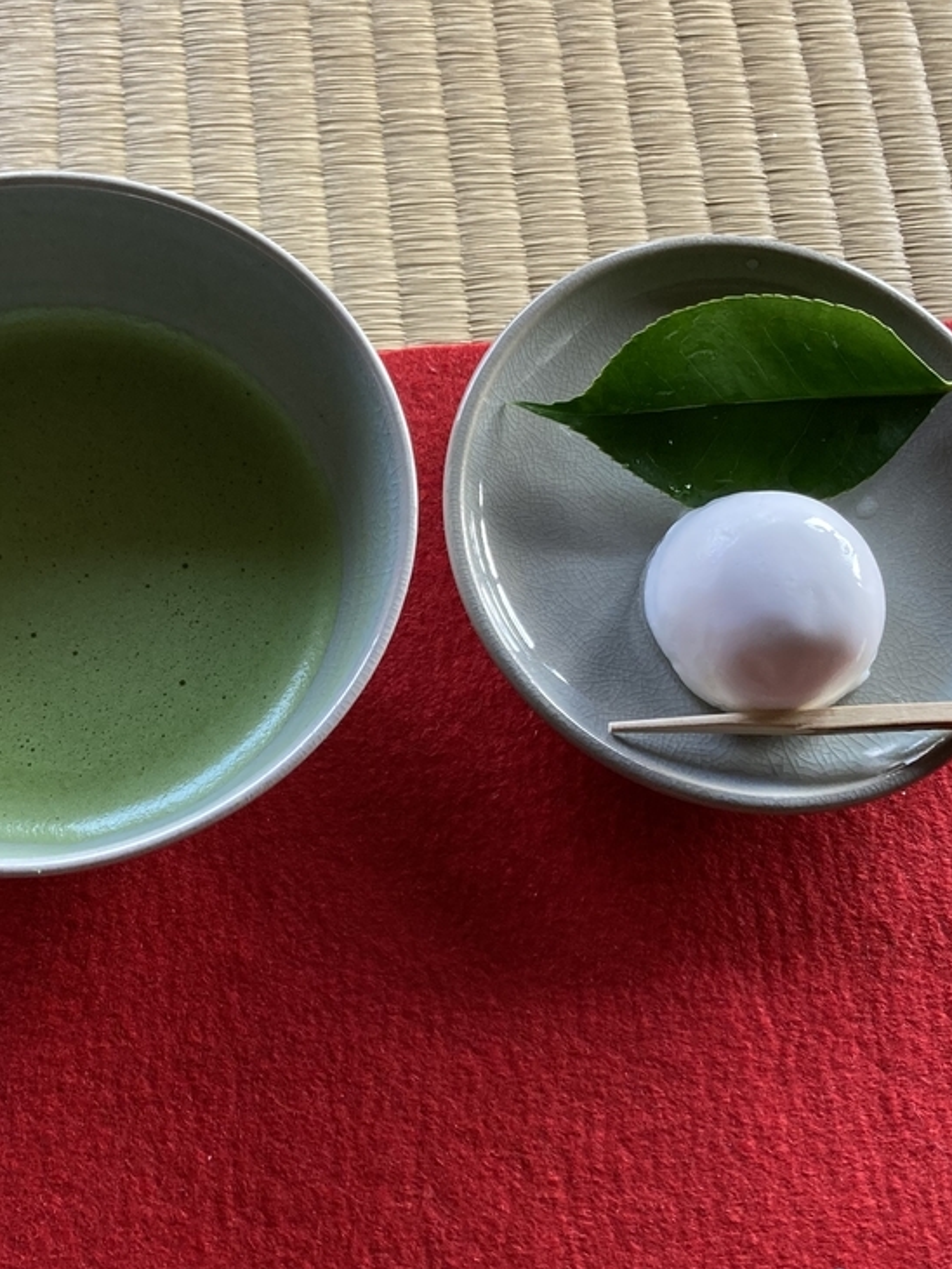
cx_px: 389
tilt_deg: -69.6
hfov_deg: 31.5
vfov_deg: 41.2
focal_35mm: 46
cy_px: 568
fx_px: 1686
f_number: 1.8
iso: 80
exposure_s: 1/121
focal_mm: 3.99
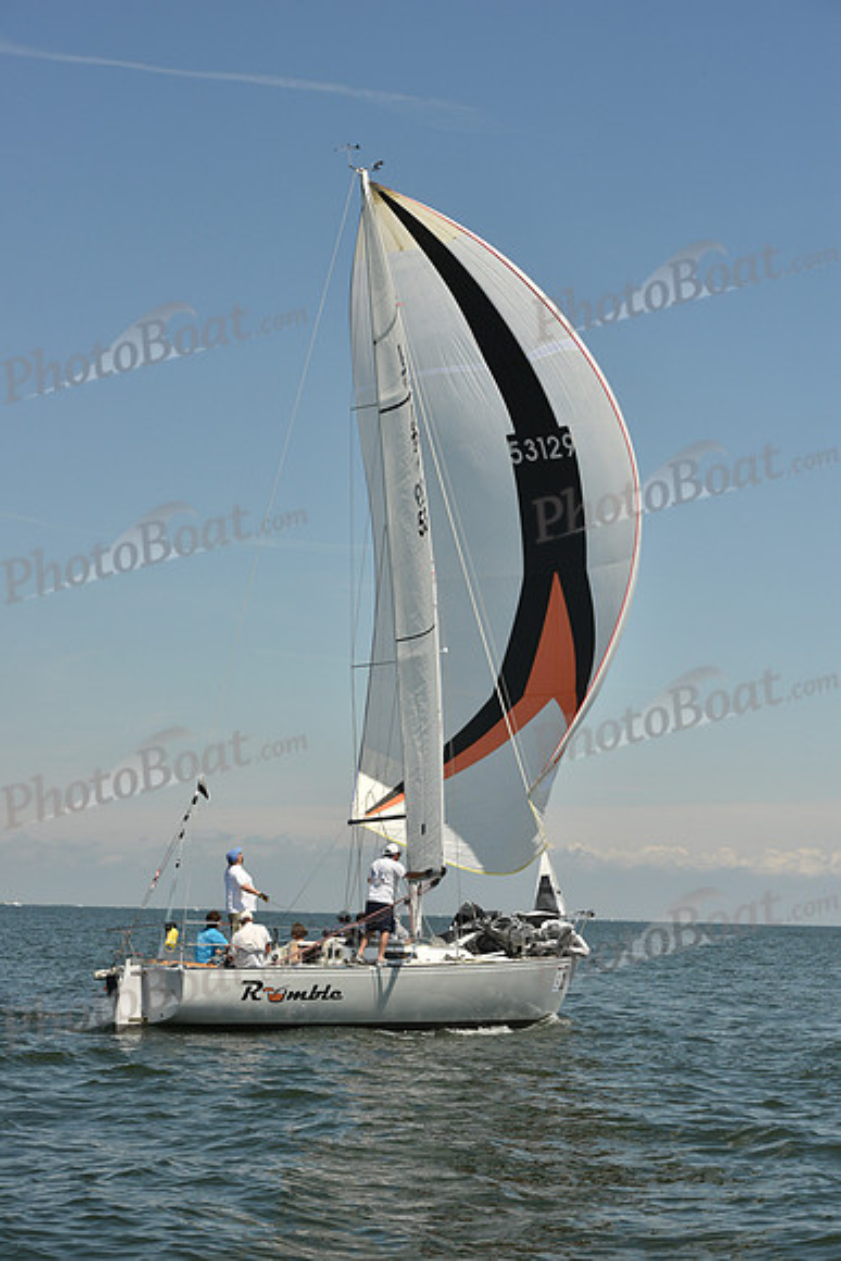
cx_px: 420
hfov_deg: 19.5
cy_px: 630
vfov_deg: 28.8
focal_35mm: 70
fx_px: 2451
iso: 320
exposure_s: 1/1250
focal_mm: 70
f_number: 9
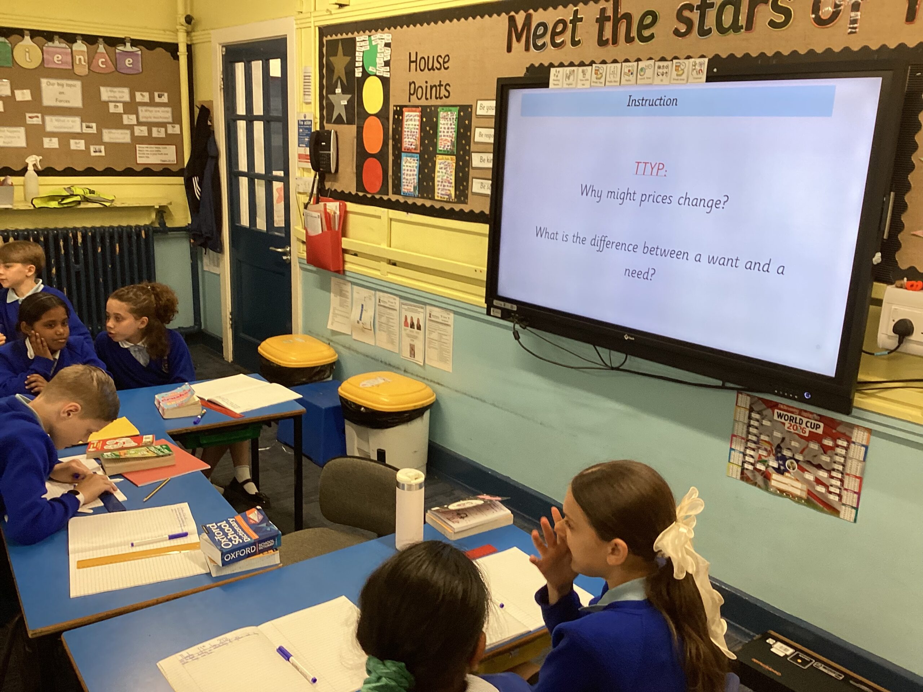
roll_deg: -3.2
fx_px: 827
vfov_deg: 45.4
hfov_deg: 58.4
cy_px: 346
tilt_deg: -16.3
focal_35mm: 31
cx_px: 462
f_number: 2.4
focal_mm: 3.3
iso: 64
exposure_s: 1/50
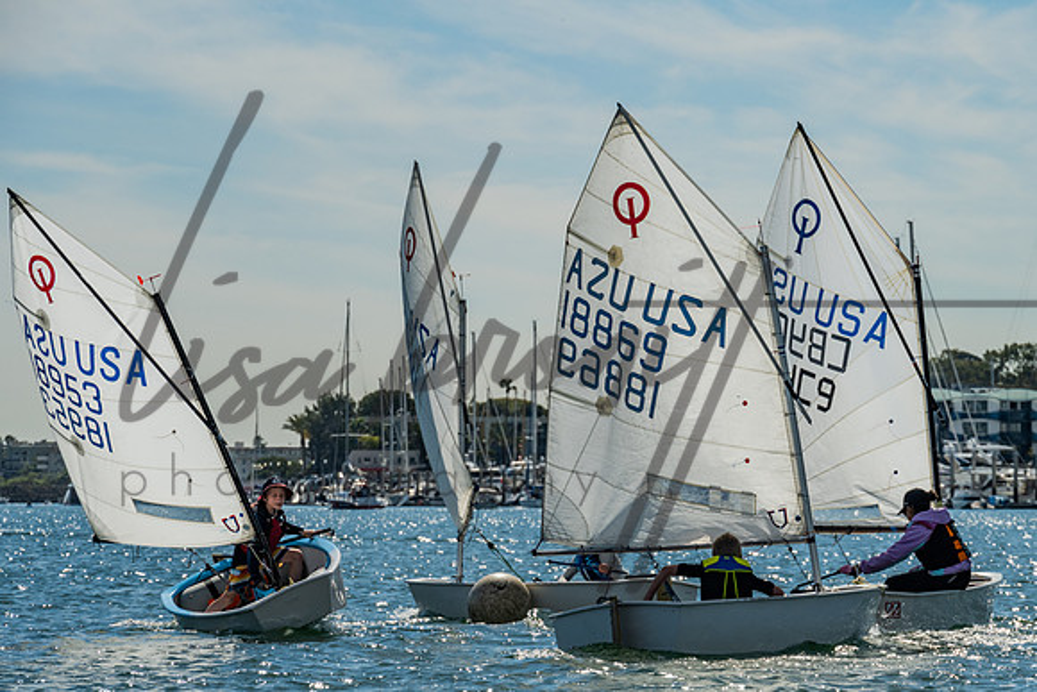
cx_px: 620
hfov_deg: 10.5
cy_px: 425
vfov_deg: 7.0
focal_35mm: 195
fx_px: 5618
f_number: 10
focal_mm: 155
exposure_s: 1/500
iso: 250
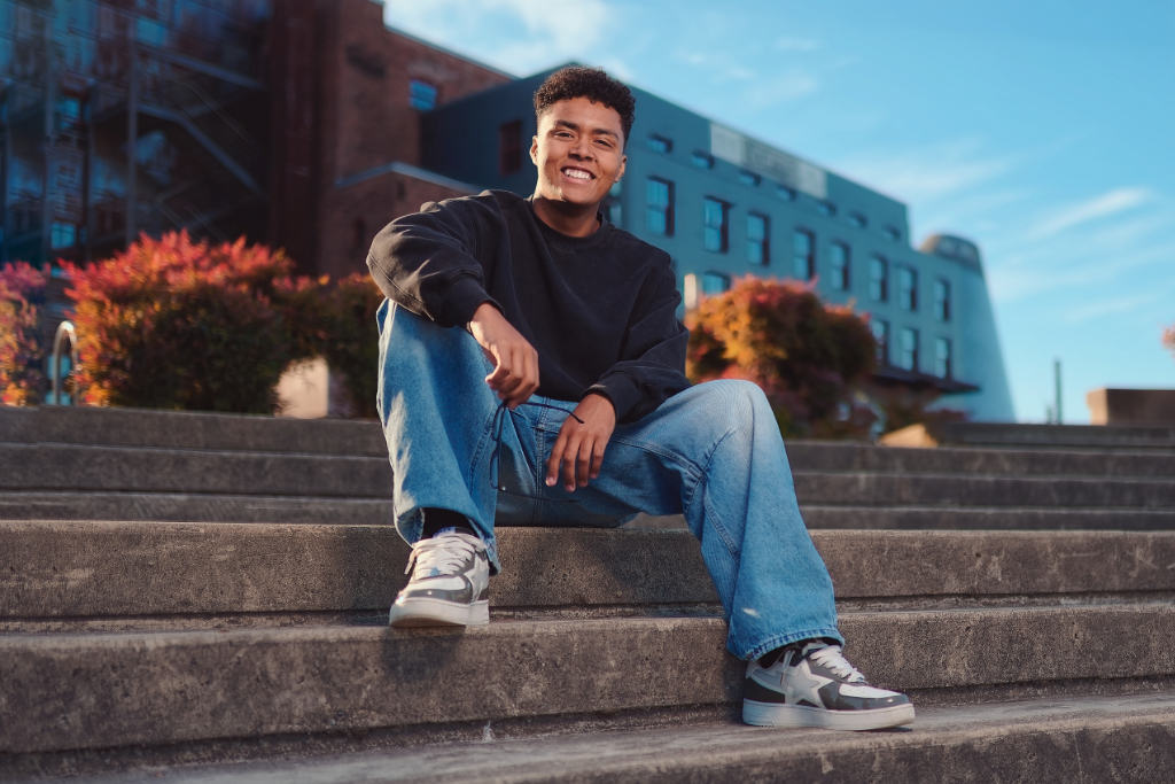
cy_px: 392
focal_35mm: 35
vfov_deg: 37.9
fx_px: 1142
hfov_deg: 54.4
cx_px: 588
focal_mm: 35
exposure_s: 1/2500
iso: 100
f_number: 1.4
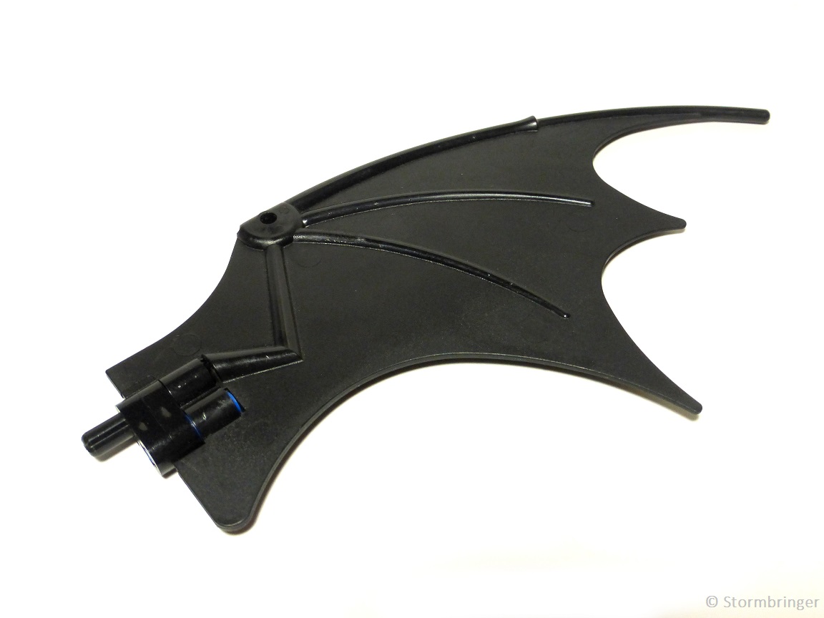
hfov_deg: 54.0
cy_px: 309
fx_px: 809
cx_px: 412
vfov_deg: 41.8
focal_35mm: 34
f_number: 5
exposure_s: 1/60
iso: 400
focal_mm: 6.1
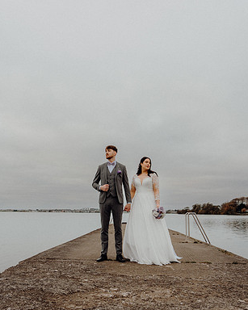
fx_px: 312
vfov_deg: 52.9
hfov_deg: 43.3
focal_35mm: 34
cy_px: 155
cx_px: 116
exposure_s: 1/200
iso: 160
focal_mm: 24
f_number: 3.5
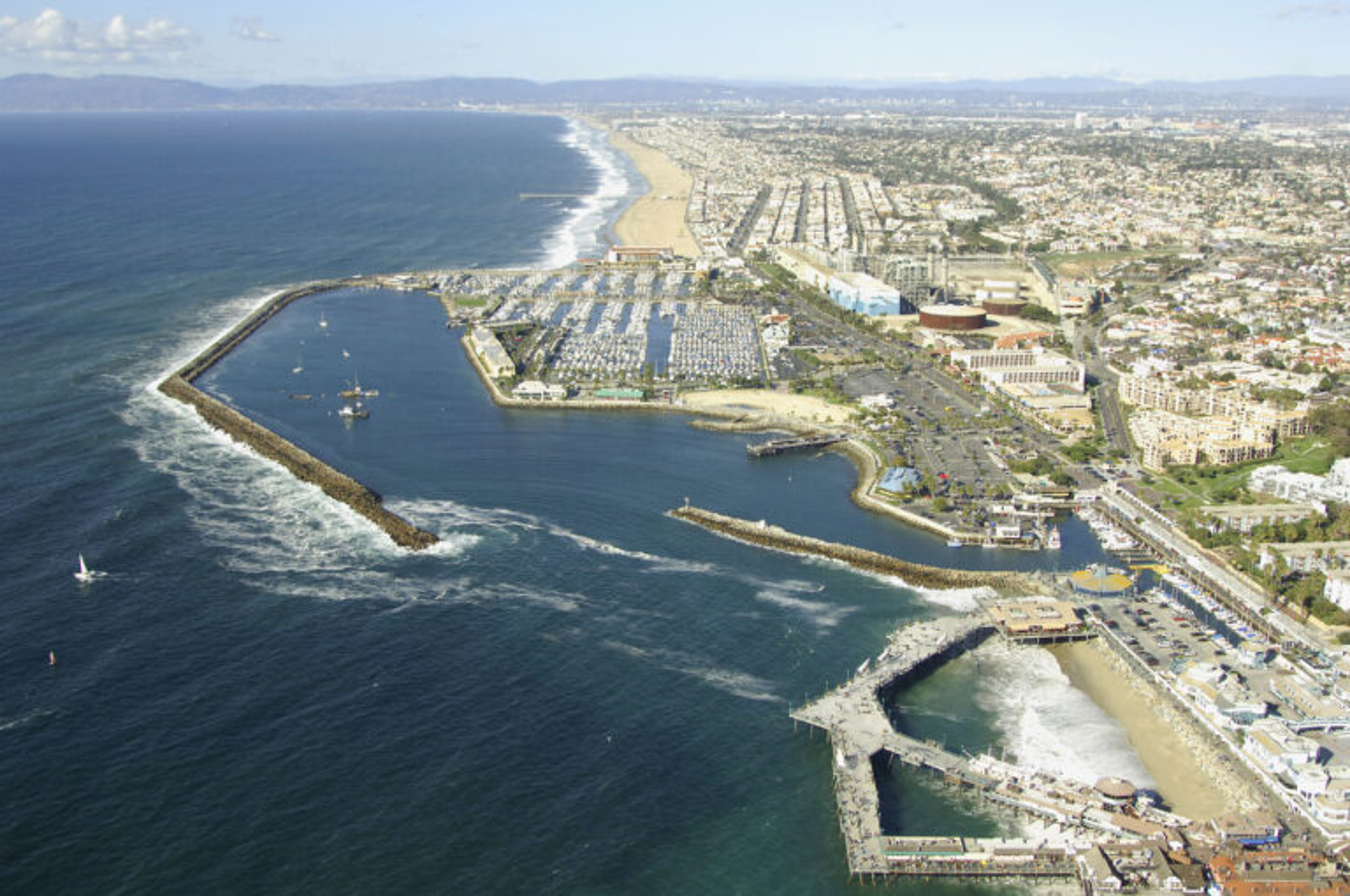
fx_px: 1348
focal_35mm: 36
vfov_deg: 36.8
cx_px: 675
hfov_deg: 53.2
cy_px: 448
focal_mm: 24
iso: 400
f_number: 6.7
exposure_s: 1/1000
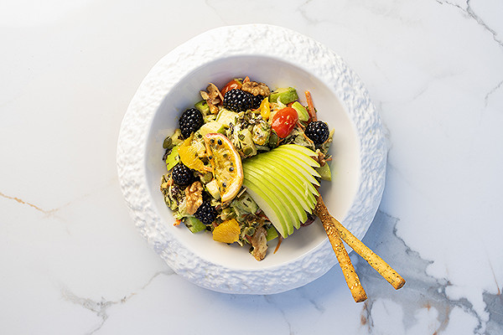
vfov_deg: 37.5
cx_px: 252
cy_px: 168
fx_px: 495
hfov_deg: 53.9
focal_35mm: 35
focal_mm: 35.4
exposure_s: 1/160
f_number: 7.1
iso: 160
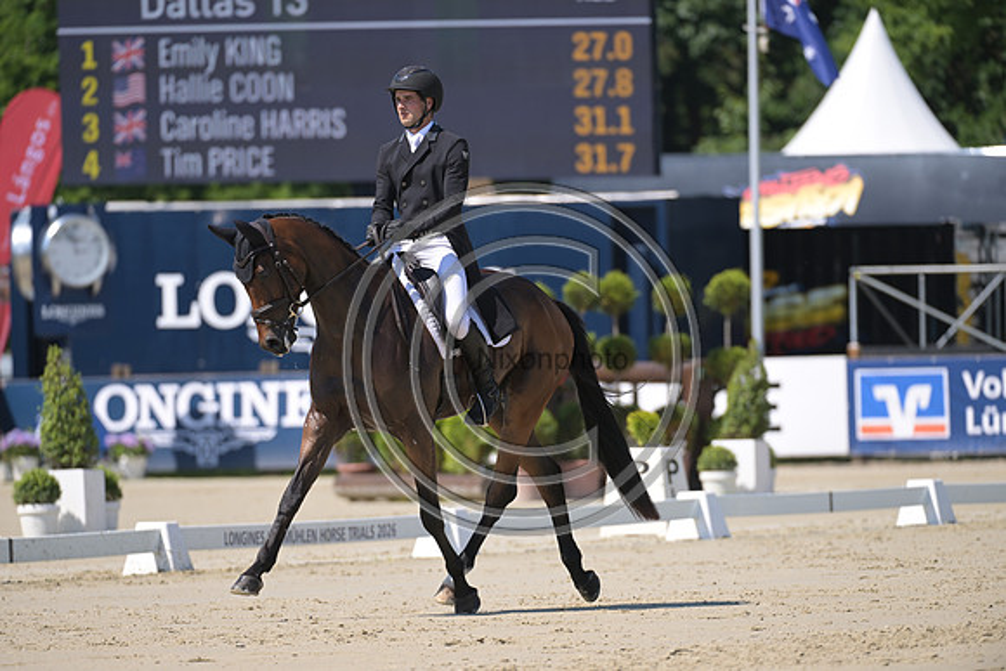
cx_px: 503
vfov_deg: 3.8
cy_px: 336
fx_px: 10062
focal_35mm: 360
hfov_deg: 5.7
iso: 250
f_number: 5
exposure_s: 1/1250
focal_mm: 360
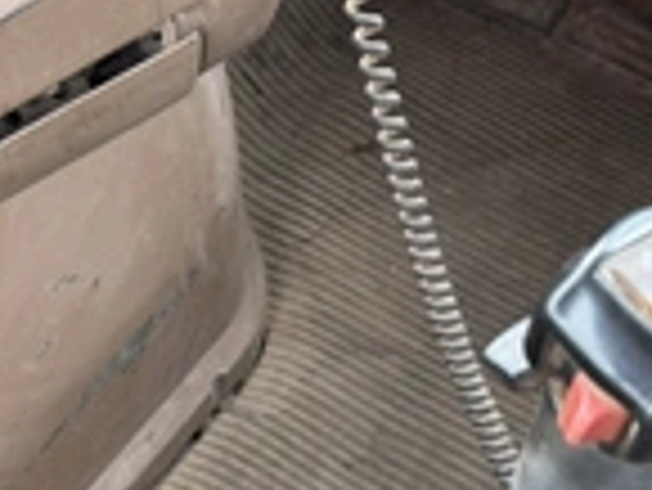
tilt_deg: -64.2
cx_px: 364
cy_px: 566
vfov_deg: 21.0
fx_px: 1244
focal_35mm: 66
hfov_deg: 29.3
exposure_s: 1/121
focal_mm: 6.76
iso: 160
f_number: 1.78
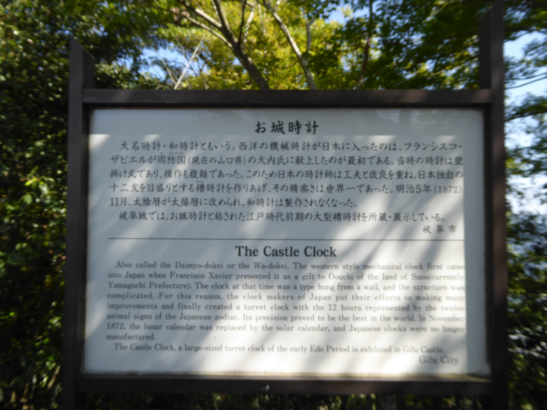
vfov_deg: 53.1
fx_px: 411
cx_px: 274
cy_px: 205
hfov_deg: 67.3
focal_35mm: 26
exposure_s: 1/320
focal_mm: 4.7
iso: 100
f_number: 3.4
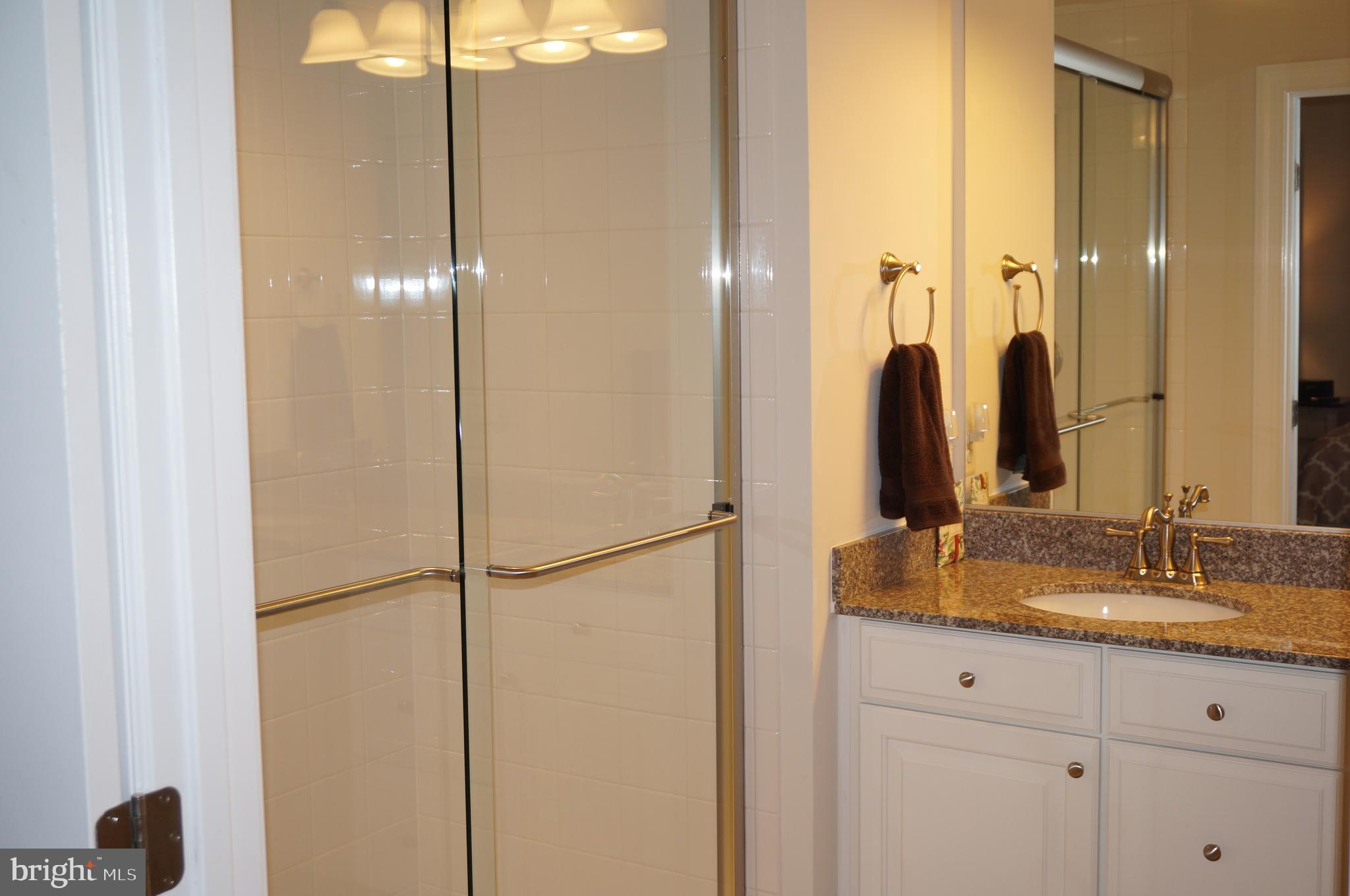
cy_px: 448
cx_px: 675
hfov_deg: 48.0
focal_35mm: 40
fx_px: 1517
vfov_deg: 32.9
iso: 250
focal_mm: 27
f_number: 4.5
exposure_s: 1/60
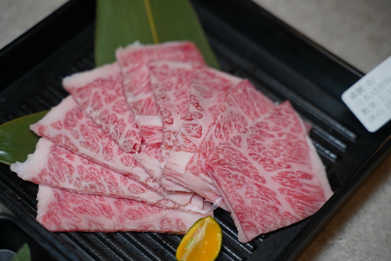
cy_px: 130
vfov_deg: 18.2
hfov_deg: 27.0
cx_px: 196
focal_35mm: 75
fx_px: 815
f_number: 4
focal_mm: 75
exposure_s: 1/80
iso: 250
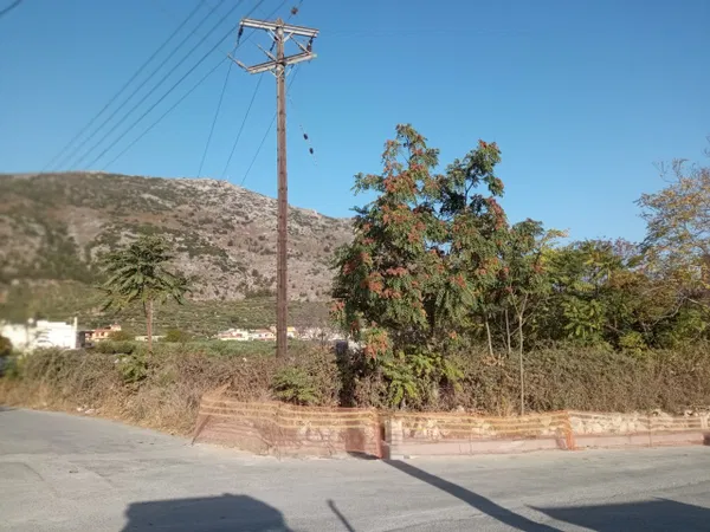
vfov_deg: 51.4
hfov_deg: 65.3
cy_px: 266
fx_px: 554
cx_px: 355
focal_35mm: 27
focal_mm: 3.79
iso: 111
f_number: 2.2
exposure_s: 1/971
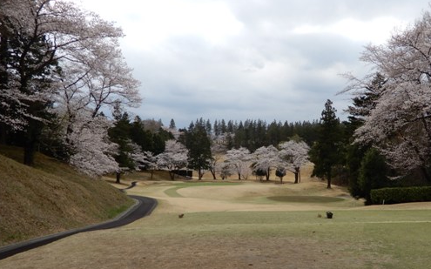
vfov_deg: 26.6
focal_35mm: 48
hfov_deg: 41.6
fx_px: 564
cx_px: 266
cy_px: 190
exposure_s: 1/400
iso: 80
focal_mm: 6.2
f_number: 4
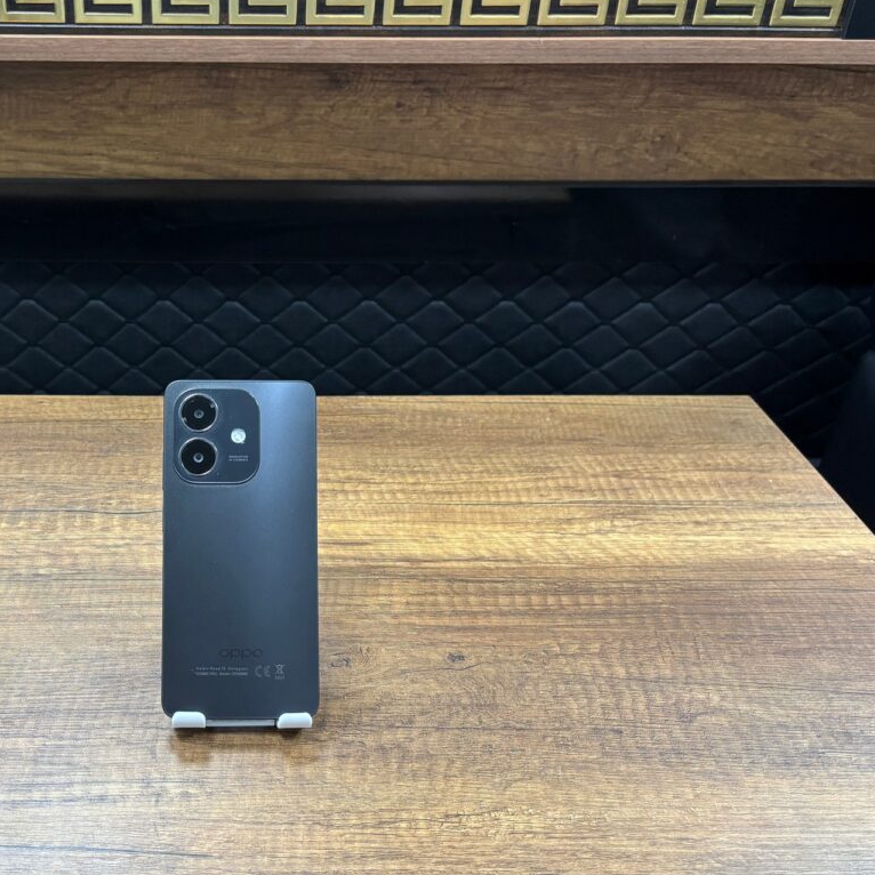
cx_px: 226
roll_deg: -0.5
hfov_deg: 44.6
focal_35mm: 36
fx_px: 1030
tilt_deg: -33.1
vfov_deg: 46.0
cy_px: 482
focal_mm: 5.96
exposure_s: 1/50
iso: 200
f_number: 1.6
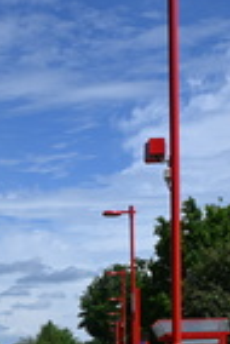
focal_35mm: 95
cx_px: 13
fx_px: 909
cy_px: 451
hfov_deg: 14.2
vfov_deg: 19.7
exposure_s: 1/500
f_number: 8
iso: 100
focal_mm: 22.5
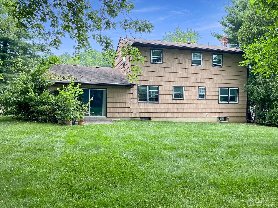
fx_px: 209
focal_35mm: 26
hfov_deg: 67.3
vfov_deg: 53.1
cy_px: 104
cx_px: 139
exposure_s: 1/121
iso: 80
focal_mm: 4.25
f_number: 1.8
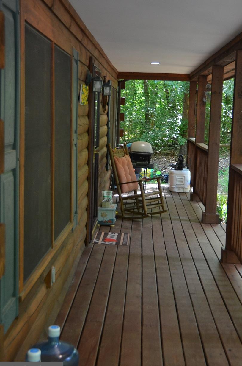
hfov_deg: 23.3
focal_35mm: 58
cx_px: 137
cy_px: 164
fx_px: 587
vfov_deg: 34.5
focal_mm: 32
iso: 720
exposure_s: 1/60
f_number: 4
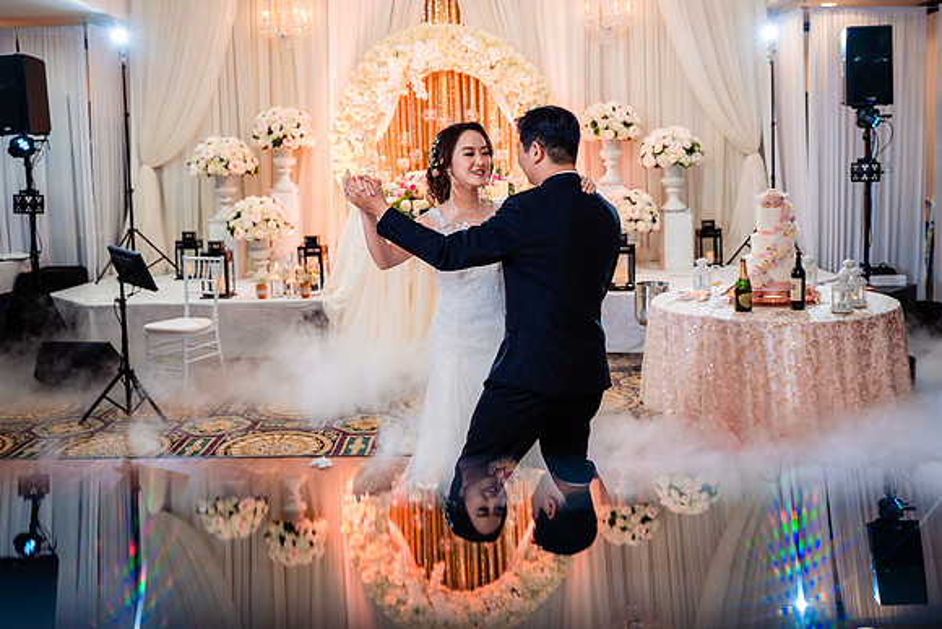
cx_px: 511
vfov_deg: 37.1
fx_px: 934
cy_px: 274
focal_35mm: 36
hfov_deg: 53.5
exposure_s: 1/160
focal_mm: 30
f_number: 3.5
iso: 1000
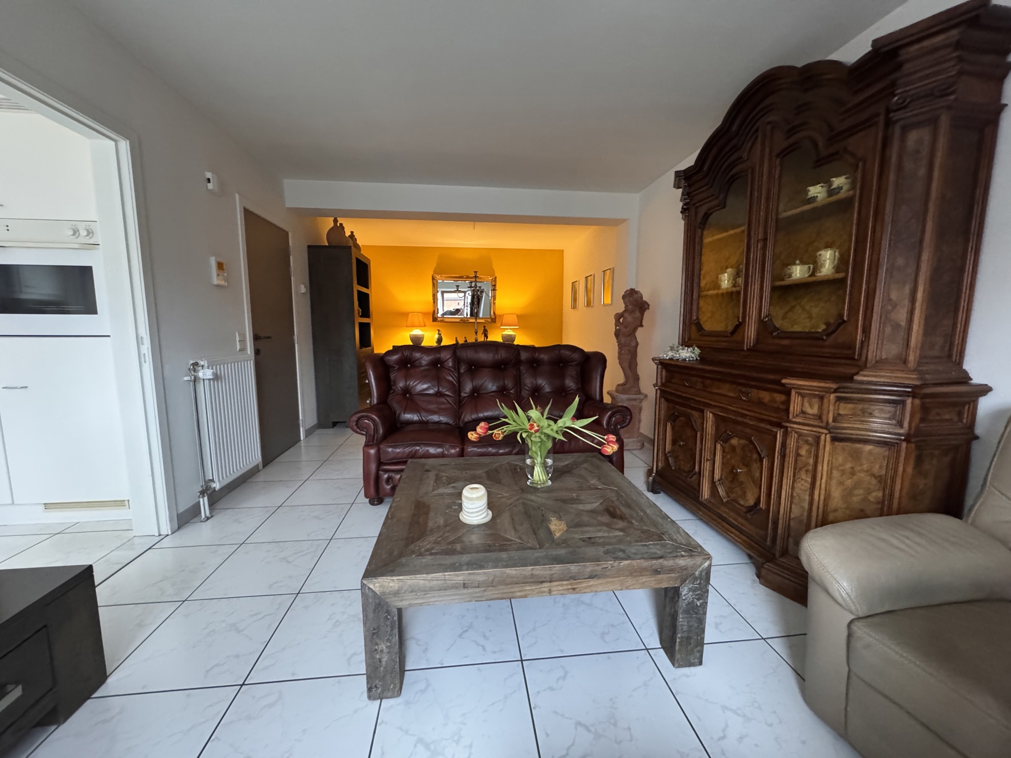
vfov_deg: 85.7
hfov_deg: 102.1
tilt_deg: -6.7
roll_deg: -0.2
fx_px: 409
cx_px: 506
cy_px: 379
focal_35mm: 14
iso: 1000
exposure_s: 1/50
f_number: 2.2
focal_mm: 2.22
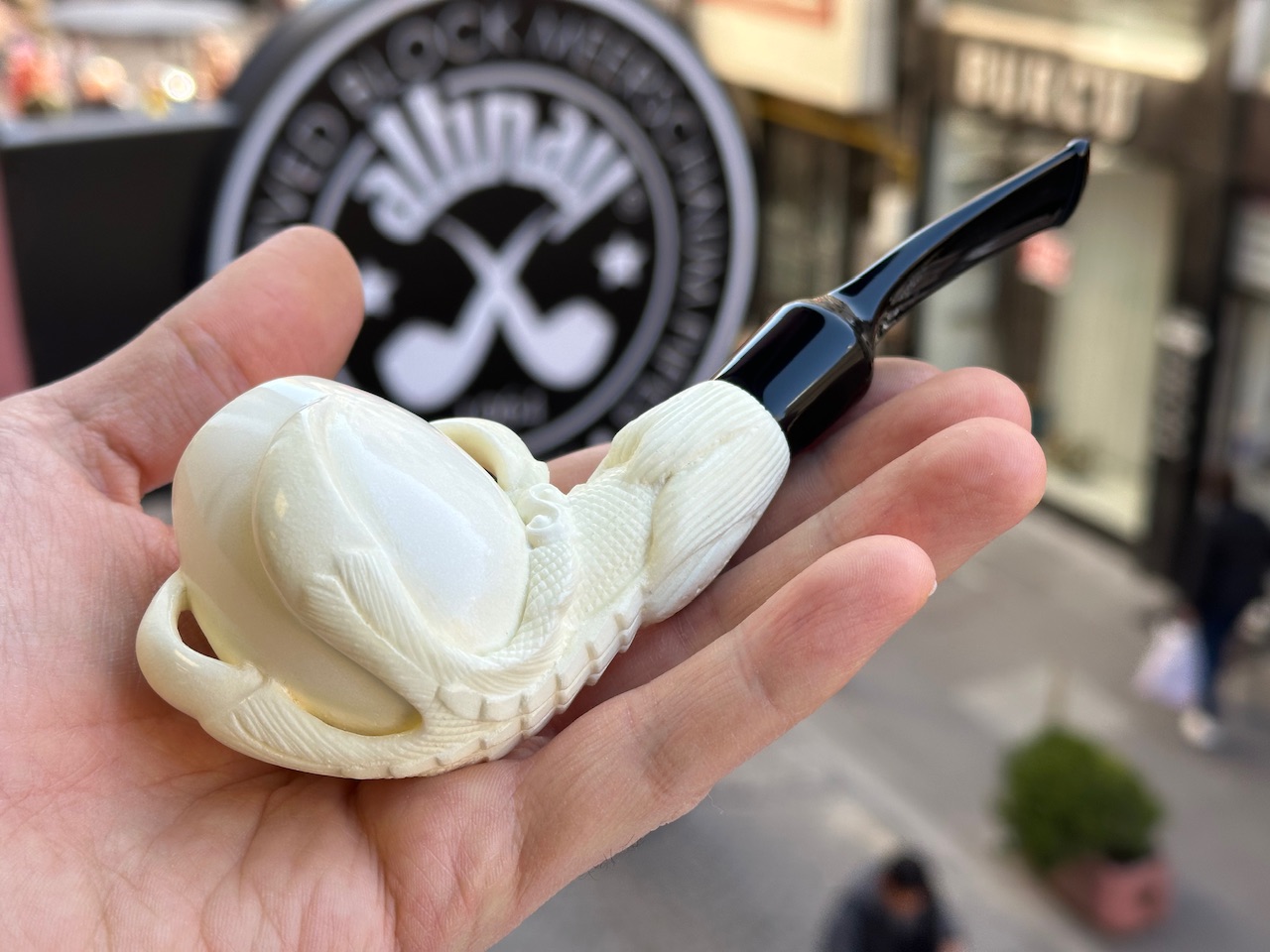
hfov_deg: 39.7
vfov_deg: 30.3
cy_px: 476
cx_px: 635
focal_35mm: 48
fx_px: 1761
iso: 64
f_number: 1.78
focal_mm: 6.86
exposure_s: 1/407
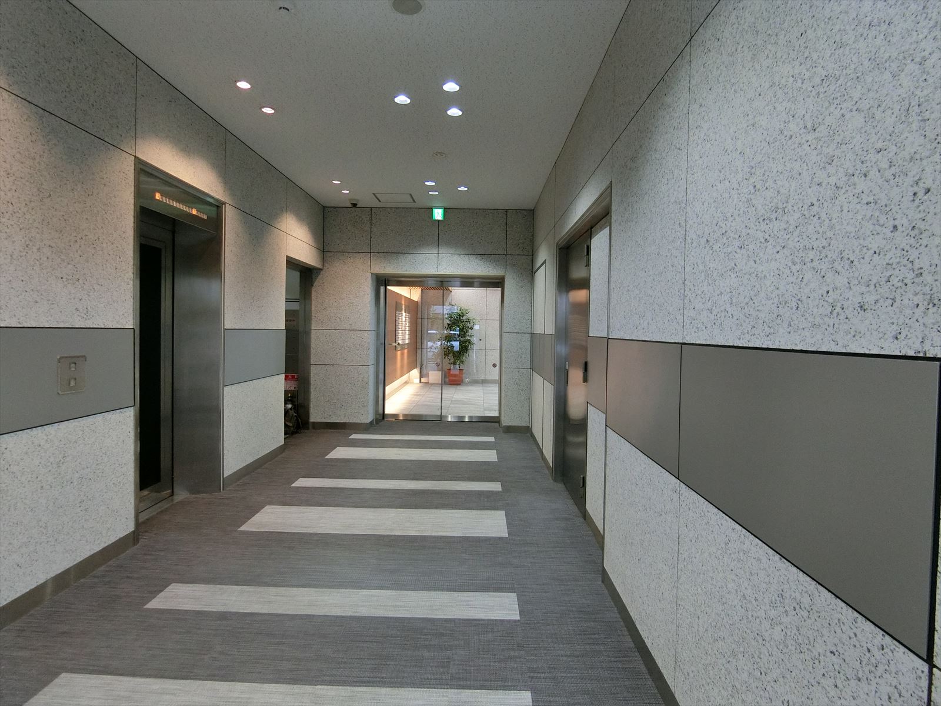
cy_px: 353
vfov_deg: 68.7
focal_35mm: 19
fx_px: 516
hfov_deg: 84.7
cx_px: 470
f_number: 2.7
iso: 400
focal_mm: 4.06
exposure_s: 1/80
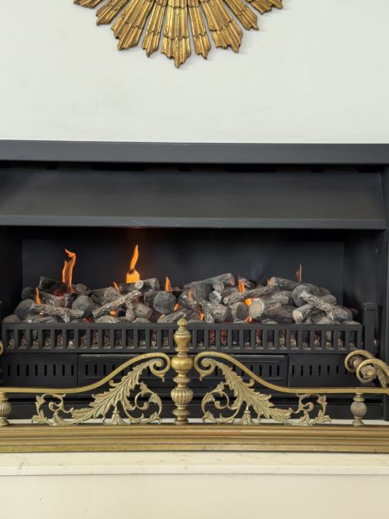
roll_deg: -0.7
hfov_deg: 30.2
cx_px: 194
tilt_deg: -5.2
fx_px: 720
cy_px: 260
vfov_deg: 39.7
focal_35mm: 48
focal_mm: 6.76
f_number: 1.78
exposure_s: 1/114
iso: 100
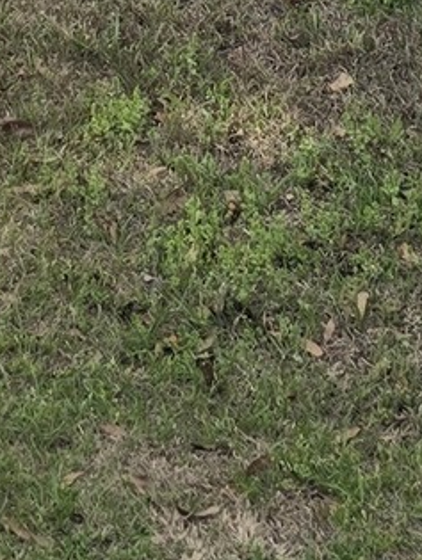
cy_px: -1088
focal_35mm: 168
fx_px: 2725
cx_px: 235
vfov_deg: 9.4
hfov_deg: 8.9
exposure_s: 1/939
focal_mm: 6.3
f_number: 1.7
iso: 12
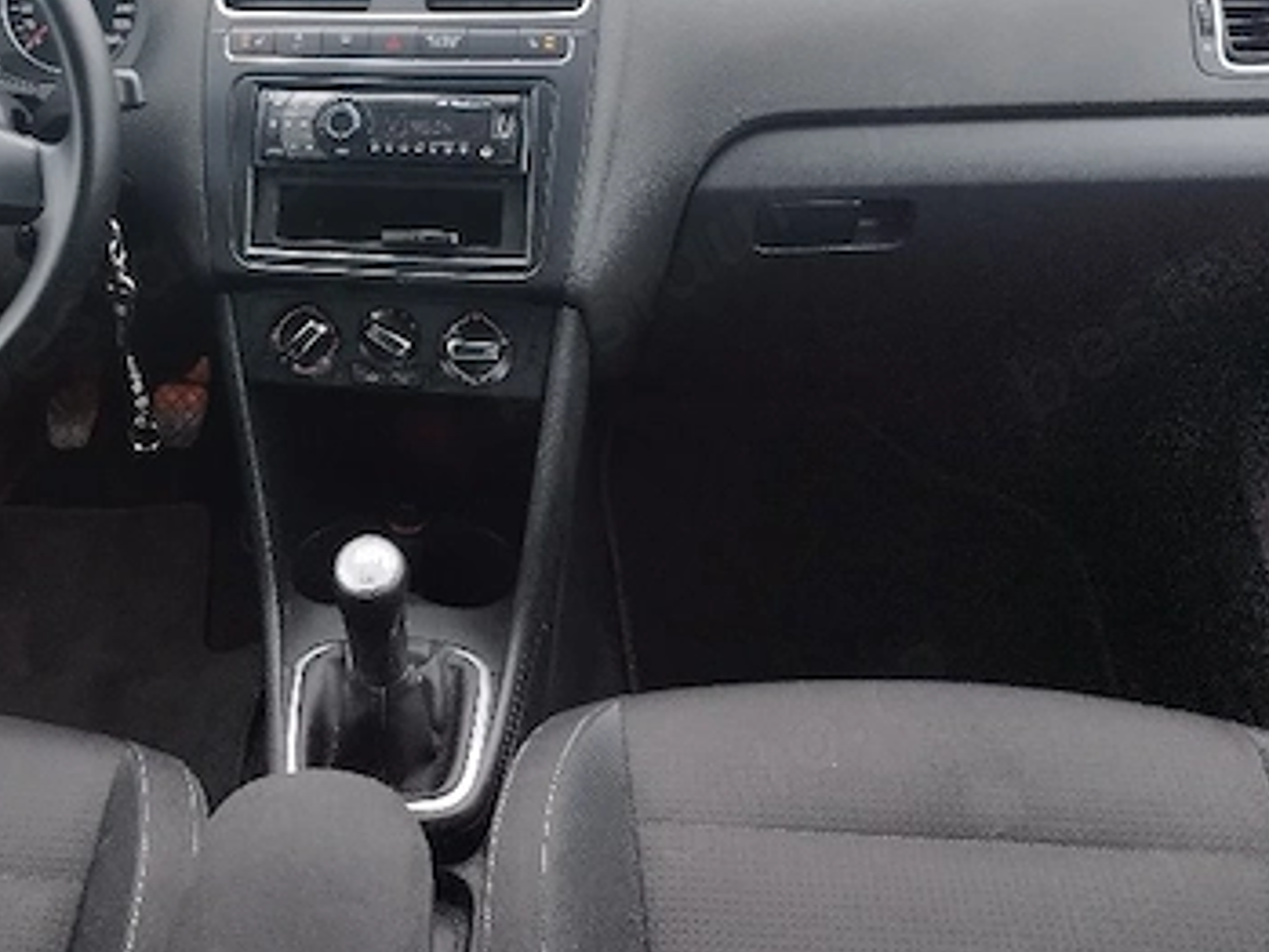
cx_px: 360
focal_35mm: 43
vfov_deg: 33.1
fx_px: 1577
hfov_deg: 42.8
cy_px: 269
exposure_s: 1/50
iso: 110
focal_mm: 5.95
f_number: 1.89
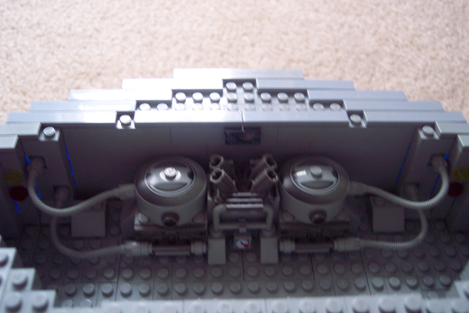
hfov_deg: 48.5
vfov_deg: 33.4
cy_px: 163
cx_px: 237
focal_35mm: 40
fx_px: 521
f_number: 2.8
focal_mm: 8
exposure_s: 1/8
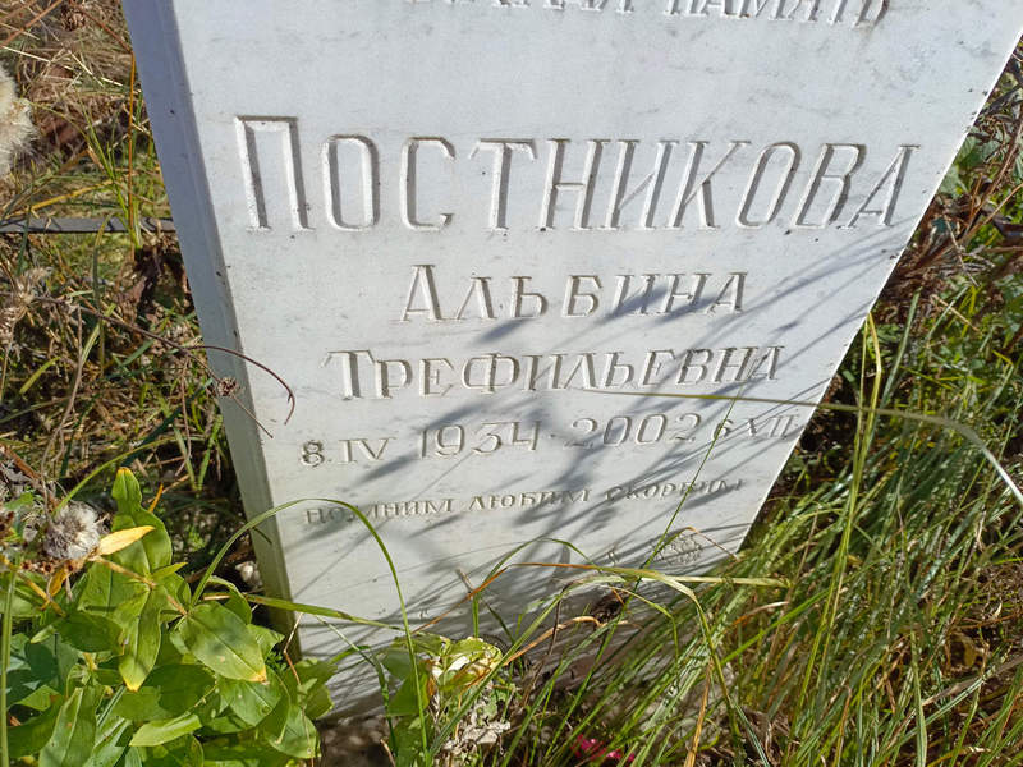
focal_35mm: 25
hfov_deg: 69.4
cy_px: 384
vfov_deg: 54.9
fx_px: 739
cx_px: 512
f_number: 1.69
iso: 110
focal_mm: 4.76
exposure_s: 1/1149
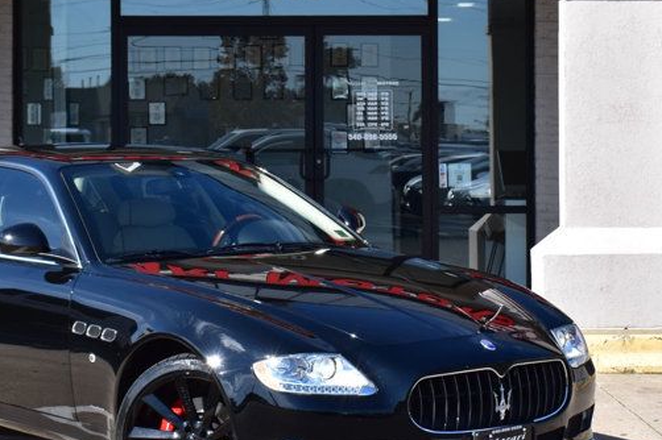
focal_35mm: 98
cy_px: 158
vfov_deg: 13.9
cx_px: 314
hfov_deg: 20.8
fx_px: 1801
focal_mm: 32
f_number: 11
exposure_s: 1/400
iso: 400
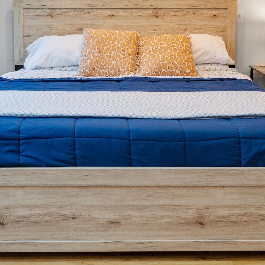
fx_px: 476
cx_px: 132
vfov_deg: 30.1
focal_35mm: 55
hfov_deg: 31.1
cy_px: 43
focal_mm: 24
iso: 640
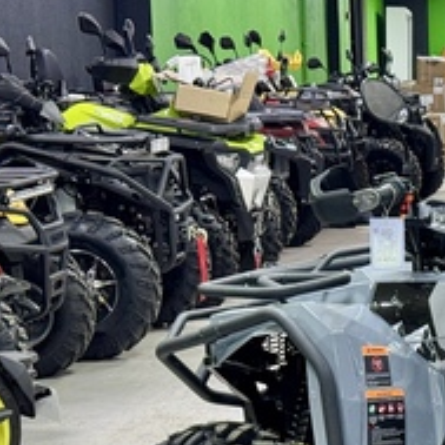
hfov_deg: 12.8
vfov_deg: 13.2
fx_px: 1891
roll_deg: -0.9
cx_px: 655
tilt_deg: -9.8
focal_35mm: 130
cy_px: 456
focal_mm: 6.76
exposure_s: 1/50
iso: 160
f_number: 1.78
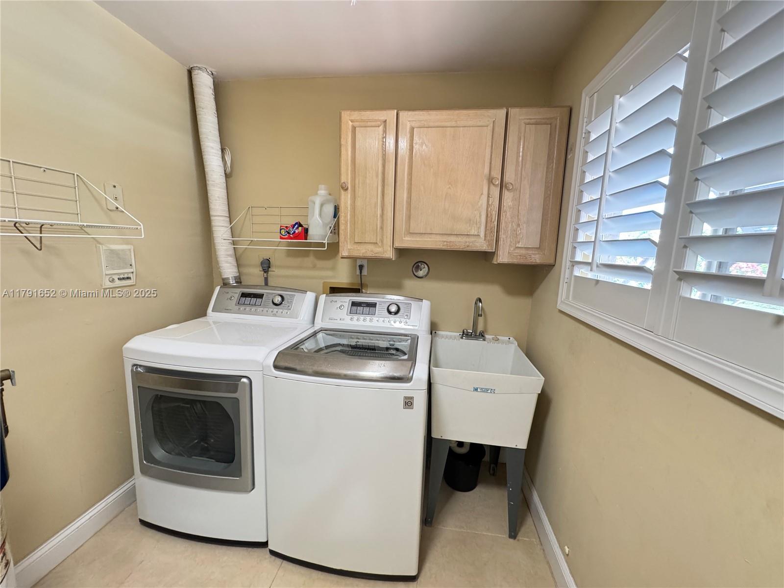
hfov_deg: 102.1
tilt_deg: -8.3
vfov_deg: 85.7
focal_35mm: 14
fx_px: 317
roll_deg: -2.3
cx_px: 392
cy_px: 294
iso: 320
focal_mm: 2.22
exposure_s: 1/60
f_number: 2.2
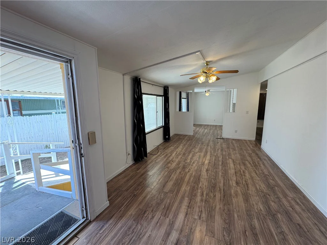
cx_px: 164
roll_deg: +0.9
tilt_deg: -9.9
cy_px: 122
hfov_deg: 102.1
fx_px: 132
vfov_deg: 85.7
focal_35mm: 14
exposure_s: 1/120
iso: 80
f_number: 2.2
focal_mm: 2.22
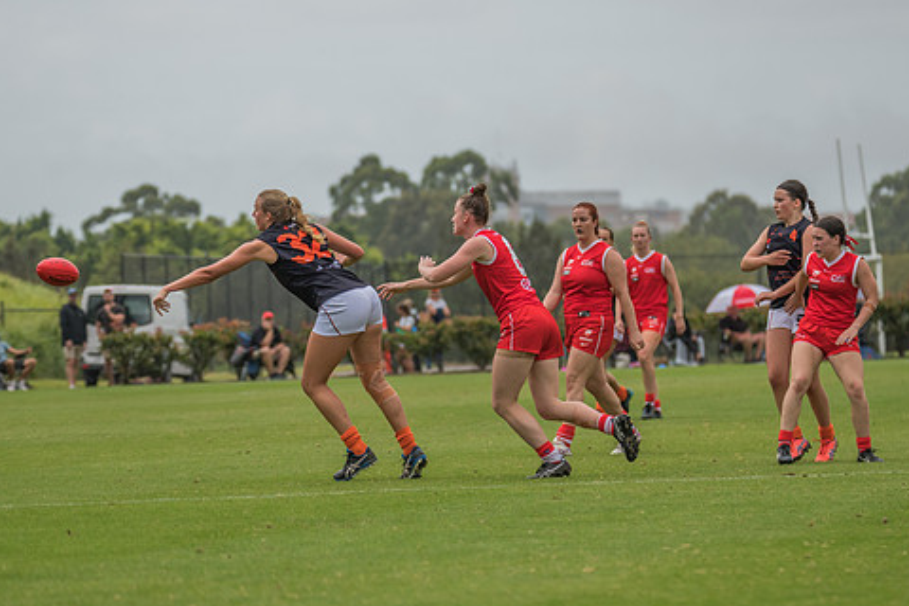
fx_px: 8408
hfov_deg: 6.2
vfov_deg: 4.1
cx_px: 475
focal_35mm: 333
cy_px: 299
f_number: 7.1
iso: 500
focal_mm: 240
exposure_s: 1/1250
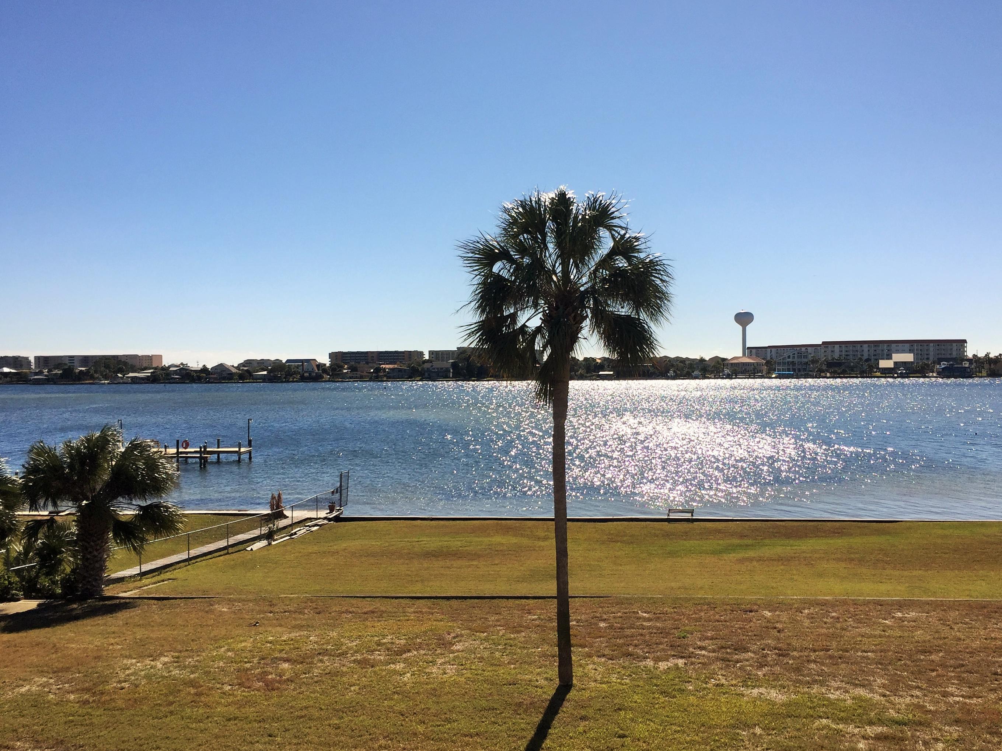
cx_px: 506
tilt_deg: -1.8
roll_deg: -0.4
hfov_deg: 56.8
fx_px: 926
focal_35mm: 32
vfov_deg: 44.1
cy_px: 396
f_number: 2.2
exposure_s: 1/3968
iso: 32
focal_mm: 4.15
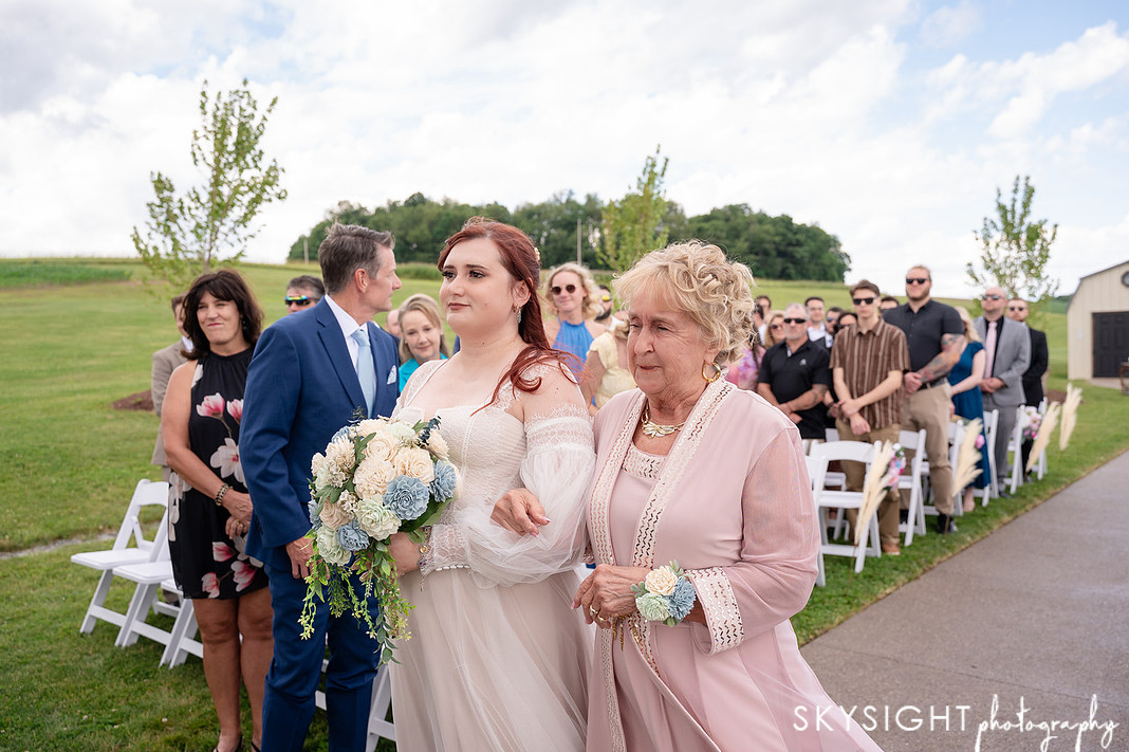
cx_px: 563
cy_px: 380
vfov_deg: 44.9
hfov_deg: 63.7
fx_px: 909
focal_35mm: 29
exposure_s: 1/1250
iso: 500
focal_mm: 28
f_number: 4
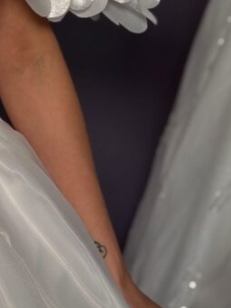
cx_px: -122
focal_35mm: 150
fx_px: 1334
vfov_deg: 12.7
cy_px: -88
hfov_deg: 9.6
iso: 50
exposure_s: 1/133
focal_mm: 6.76
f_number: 1.78
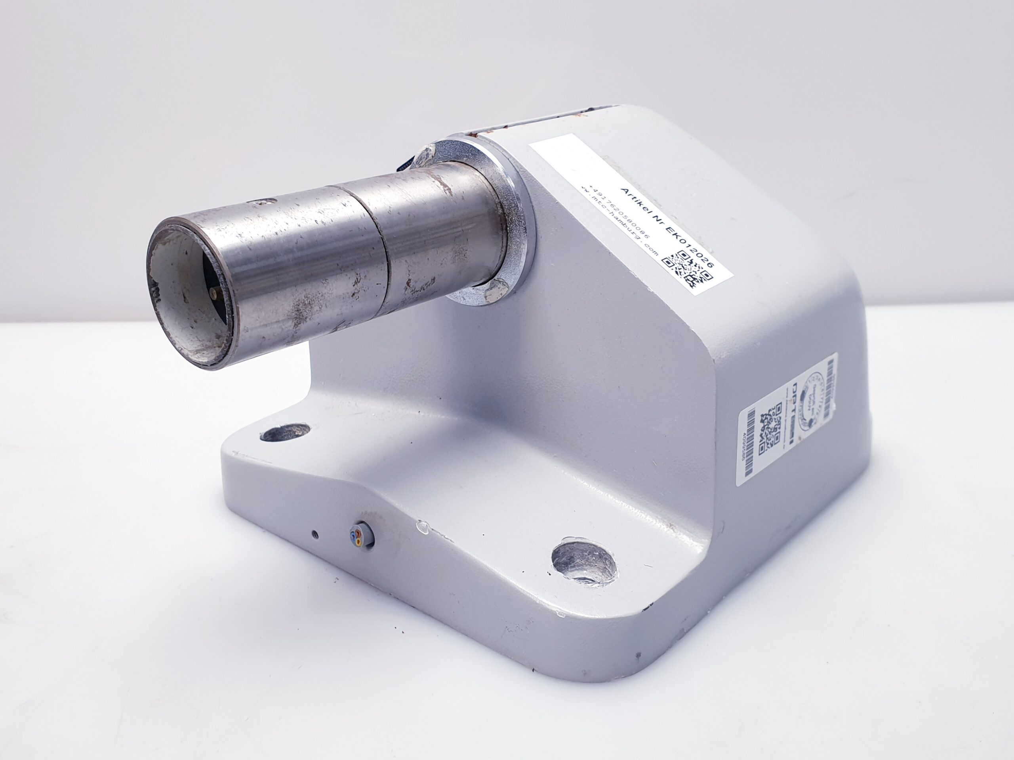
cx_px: 507
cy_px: 380
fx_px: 762
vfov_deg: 53.1
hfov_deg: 67.3
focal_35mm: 26
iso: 80
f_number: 2.4
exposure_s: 1/50
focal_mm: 4.3
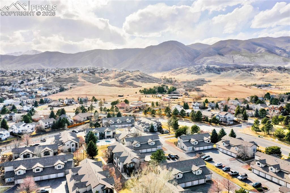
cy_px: 96
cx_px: 145
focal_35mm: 28
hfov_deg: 65.5
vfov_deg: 46.4
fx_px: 225
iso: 100
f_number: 6.3
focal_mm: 10.26
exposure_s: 1/500
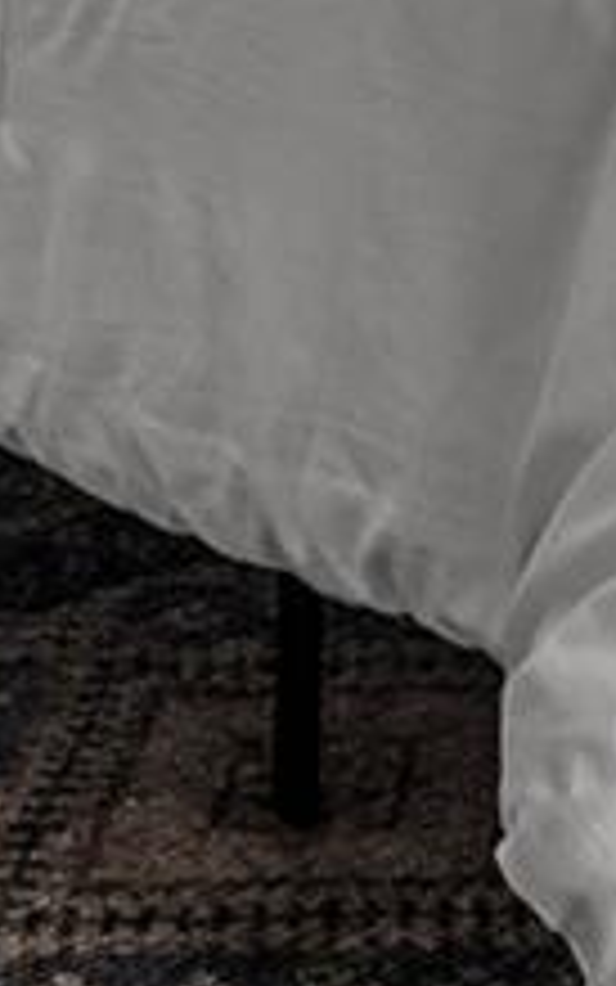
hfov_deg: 10.9
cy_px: -840
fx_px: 3194
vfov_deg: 15.0
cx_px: -40
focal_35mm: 119
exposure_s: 6
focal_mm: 16
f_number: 8
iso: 200
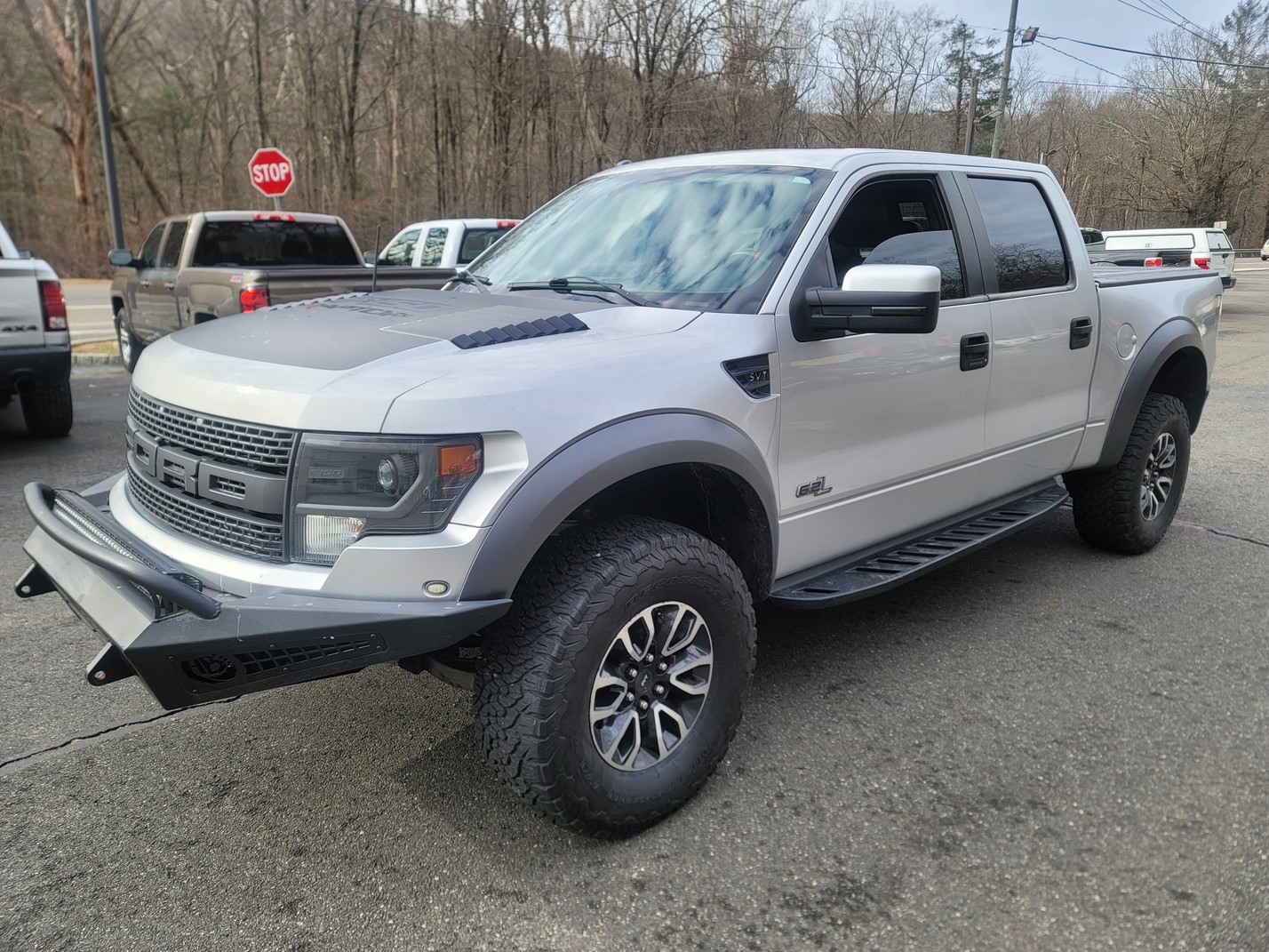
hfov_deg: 69.4
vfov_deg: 54.9
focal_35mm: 25
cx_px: 634
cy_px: 476
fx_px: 916
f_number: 1.8
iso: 20
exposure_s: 1/228
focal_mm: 7
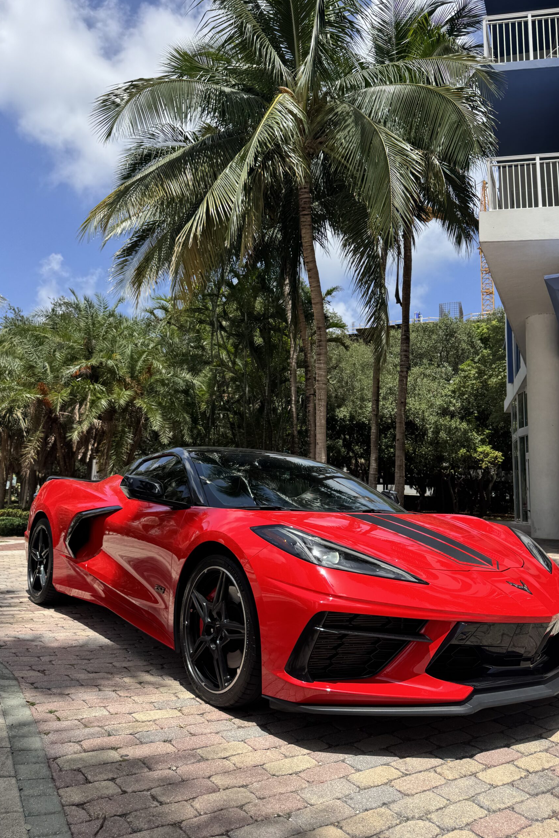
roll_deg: -0.1
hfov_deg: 51.3
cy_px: 419
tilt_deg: +8.1
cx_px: 297
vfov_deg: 71.5
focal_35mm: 25
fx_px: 582
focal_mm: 6.76
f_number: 1.78
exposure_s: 1/2506
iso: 80
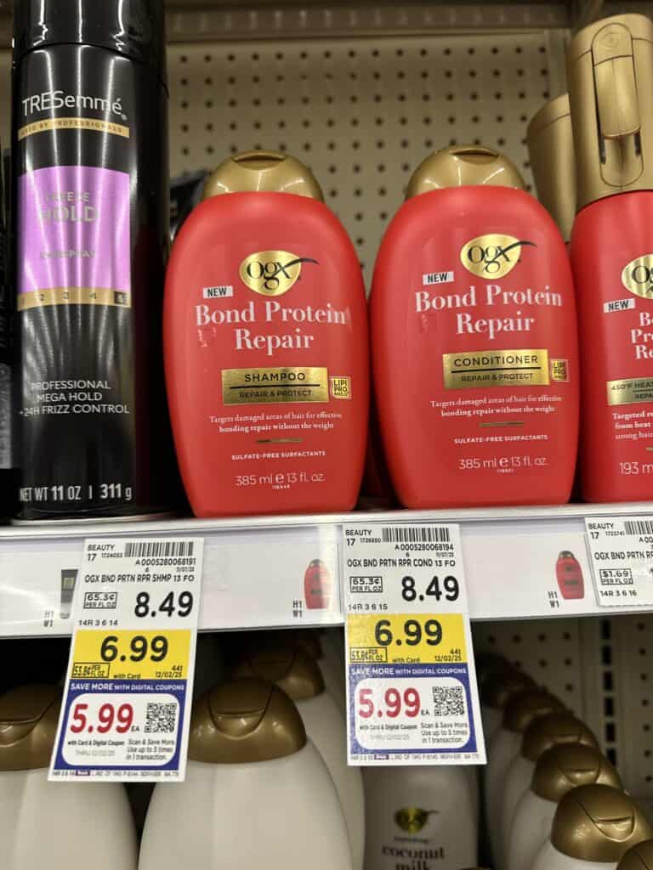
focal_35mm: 24
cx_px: 326
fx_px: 604
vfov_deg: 71.6
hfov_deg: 56.8
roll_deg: +3.6
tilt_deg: +2.4
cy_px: 435
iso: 80
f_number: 1.78
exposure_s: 1/64
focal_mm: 6.86
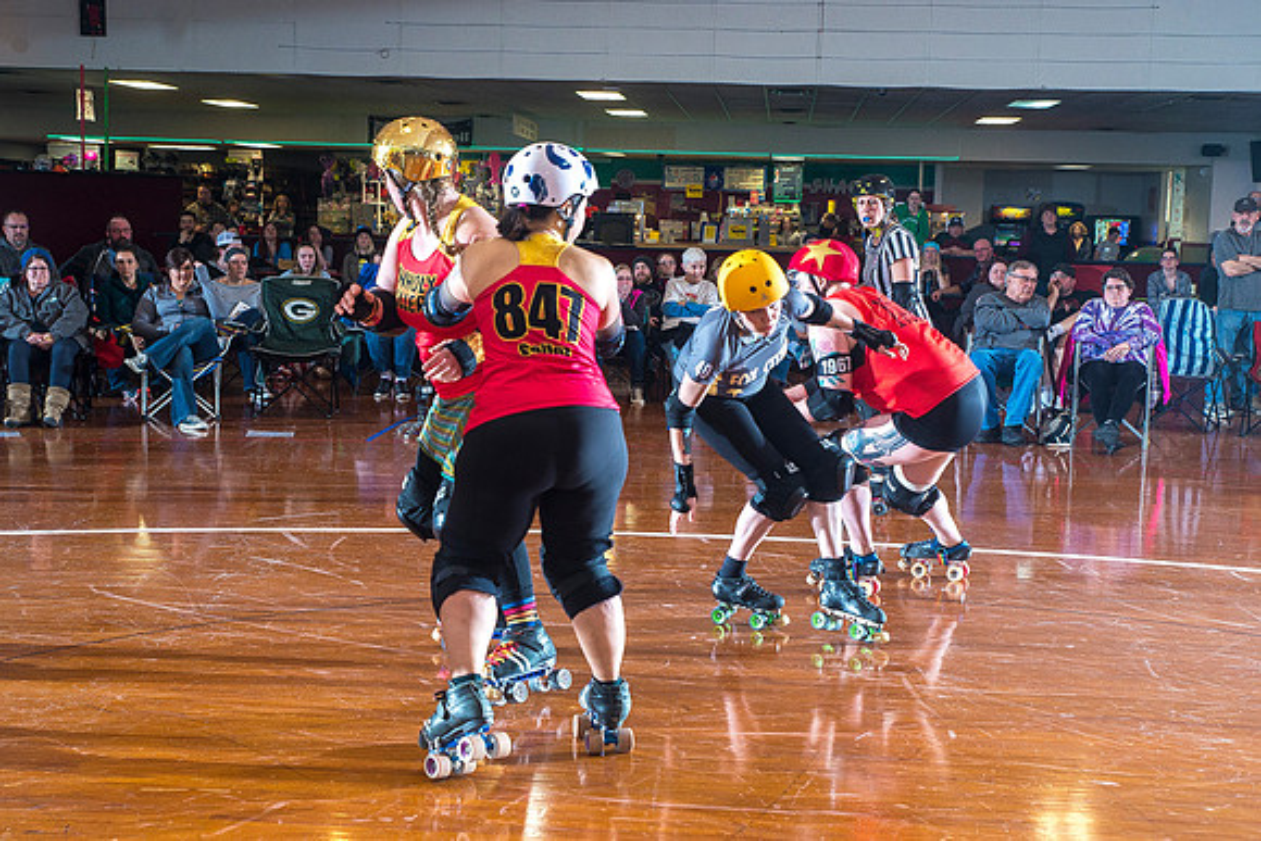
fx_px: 1761
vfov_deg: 26.9
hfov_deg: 39.4
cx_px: 620
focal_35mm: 50
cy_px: 437
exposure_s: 1/160
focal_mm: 42
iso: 800
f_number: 5.6
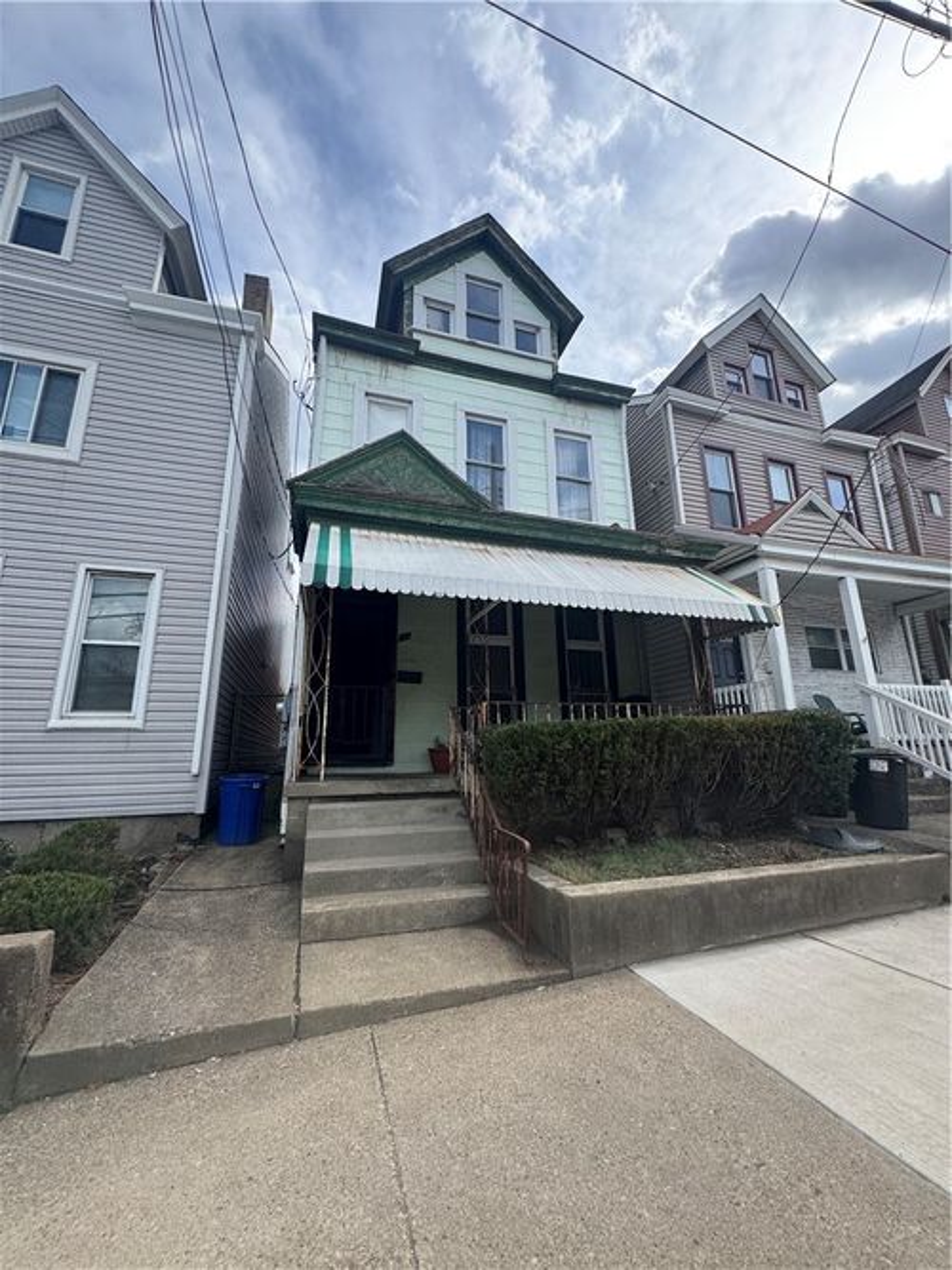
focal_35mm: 14
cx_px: 476
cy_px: 635
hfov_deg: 85.7
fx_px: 514
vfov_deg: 102.1
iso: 50
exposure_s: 1/741
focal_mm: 2.22
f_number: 2.2
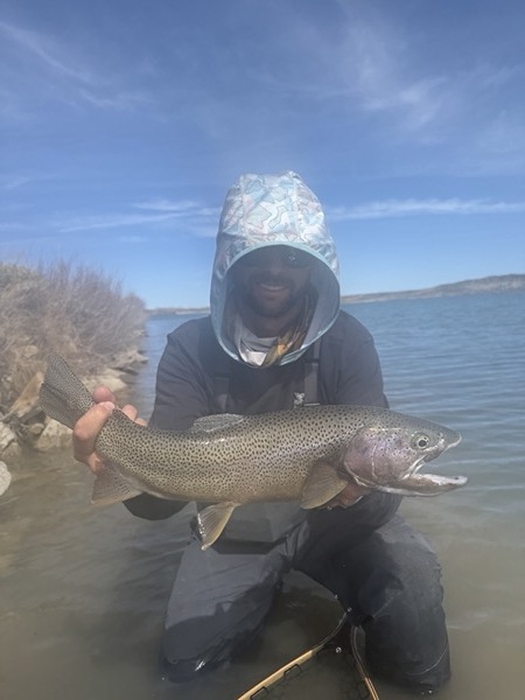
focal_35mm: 24
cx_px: 262
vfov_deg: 71.6
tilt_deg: -5.2
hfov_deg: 56.8
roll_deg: +4.1
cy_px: 350
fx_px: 485
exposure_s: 1/2604
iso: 80
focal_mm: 6.76
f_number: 1.78
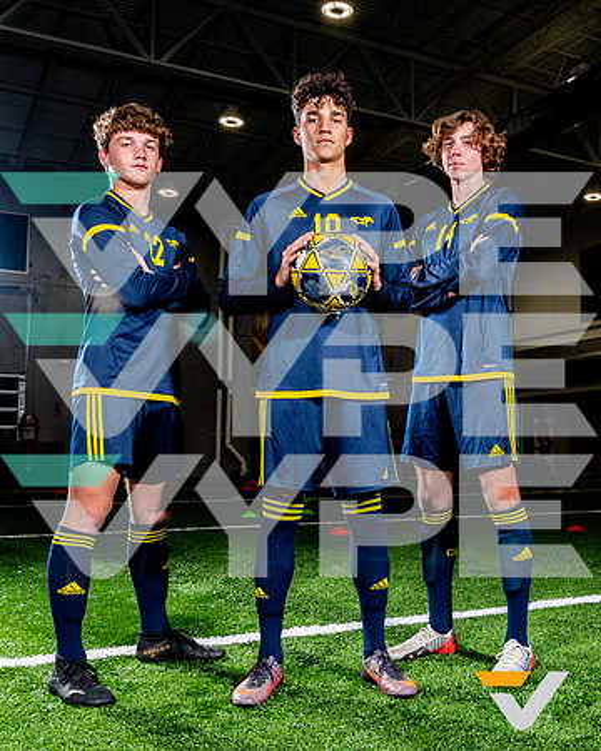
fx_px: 836
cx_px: 409
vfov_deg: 48.4
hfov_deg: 39.0
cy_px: 384
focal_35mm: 38
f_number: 8
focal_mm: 26
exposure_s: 1/125
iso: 100
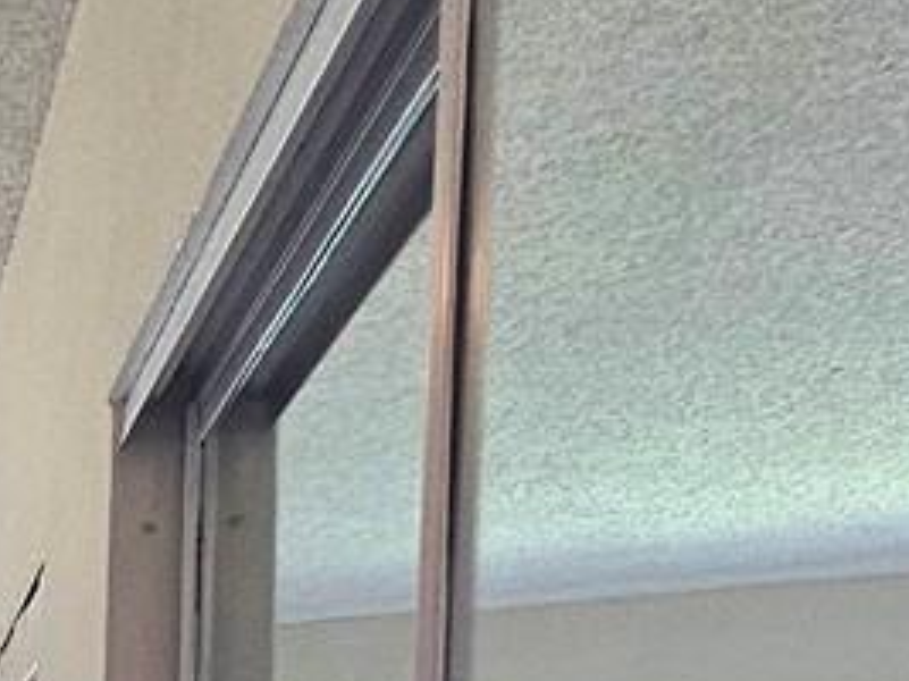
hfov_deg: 15.7
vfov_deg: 15.6
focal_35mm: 78
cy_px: 1301
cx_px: -1171
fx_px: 2047
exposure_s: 1/60.2
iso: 80
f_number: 2.2
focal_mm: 2.2
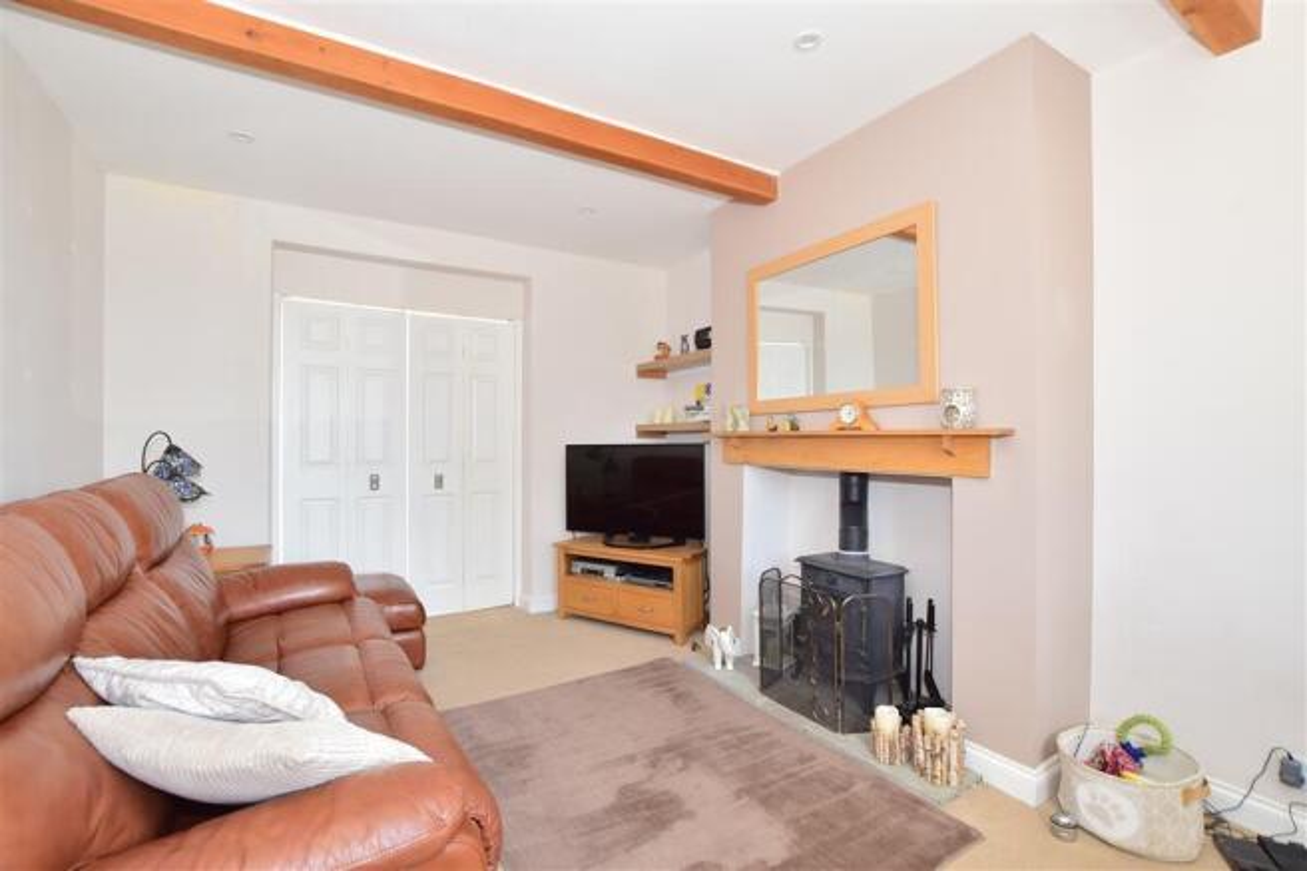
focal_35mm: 15
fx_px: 544
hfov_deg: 100.4
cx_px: 654
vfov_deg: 77.3
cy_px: 436
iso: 500
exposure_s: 1/60
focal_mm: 10
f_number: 6.3
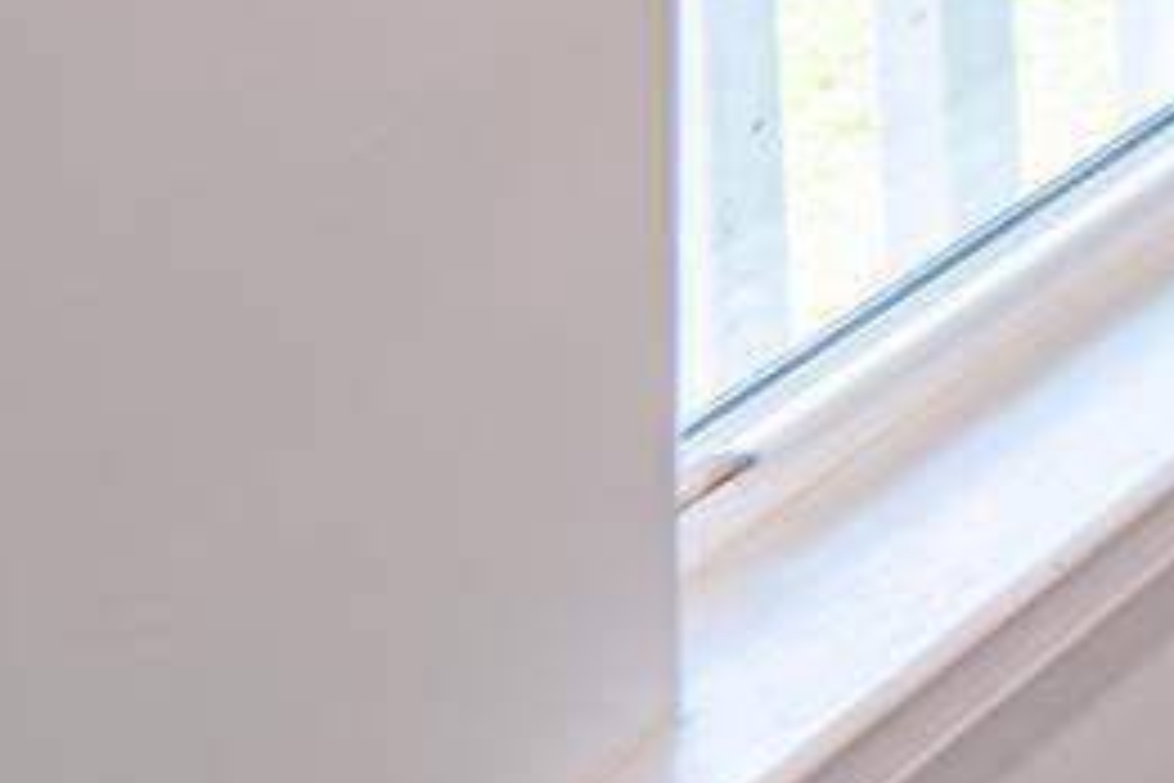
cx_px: 4525
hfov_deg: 8.3
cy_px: -1876
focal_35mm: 94
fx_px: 3065
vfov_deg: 9.5
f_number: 7.1
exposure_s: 1/8
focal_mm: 12
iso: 125
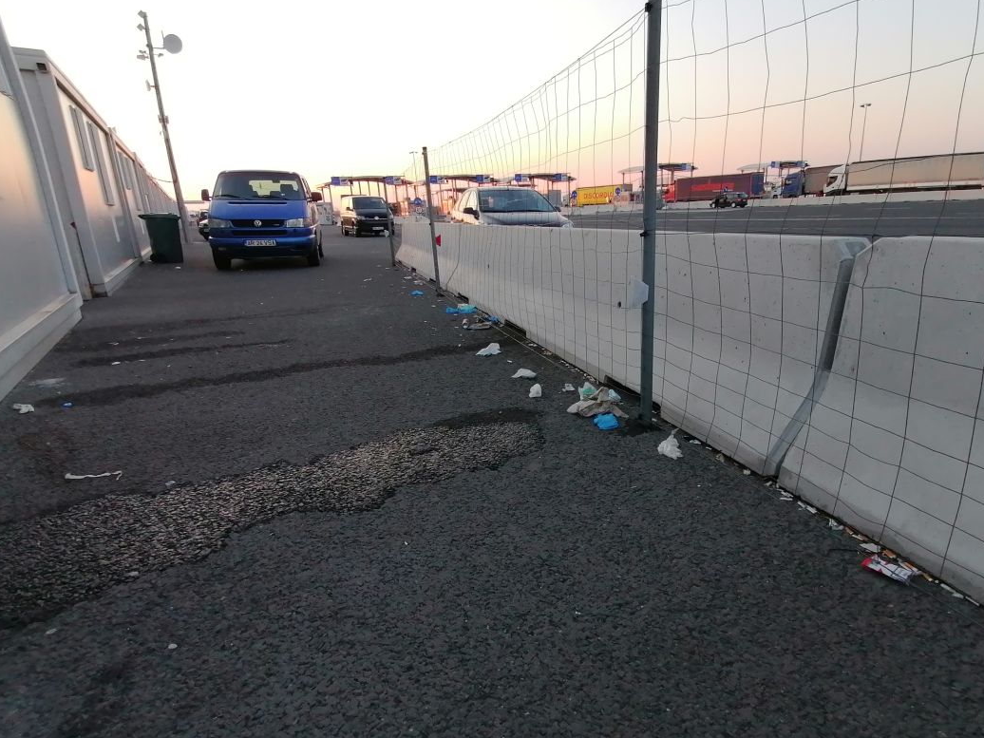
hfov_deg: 76.1
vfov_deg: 61.0
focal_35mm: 22
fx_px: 625
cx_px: 545
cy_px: 391
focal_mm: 2.7
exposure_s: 1/100
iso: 64
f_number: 2.4
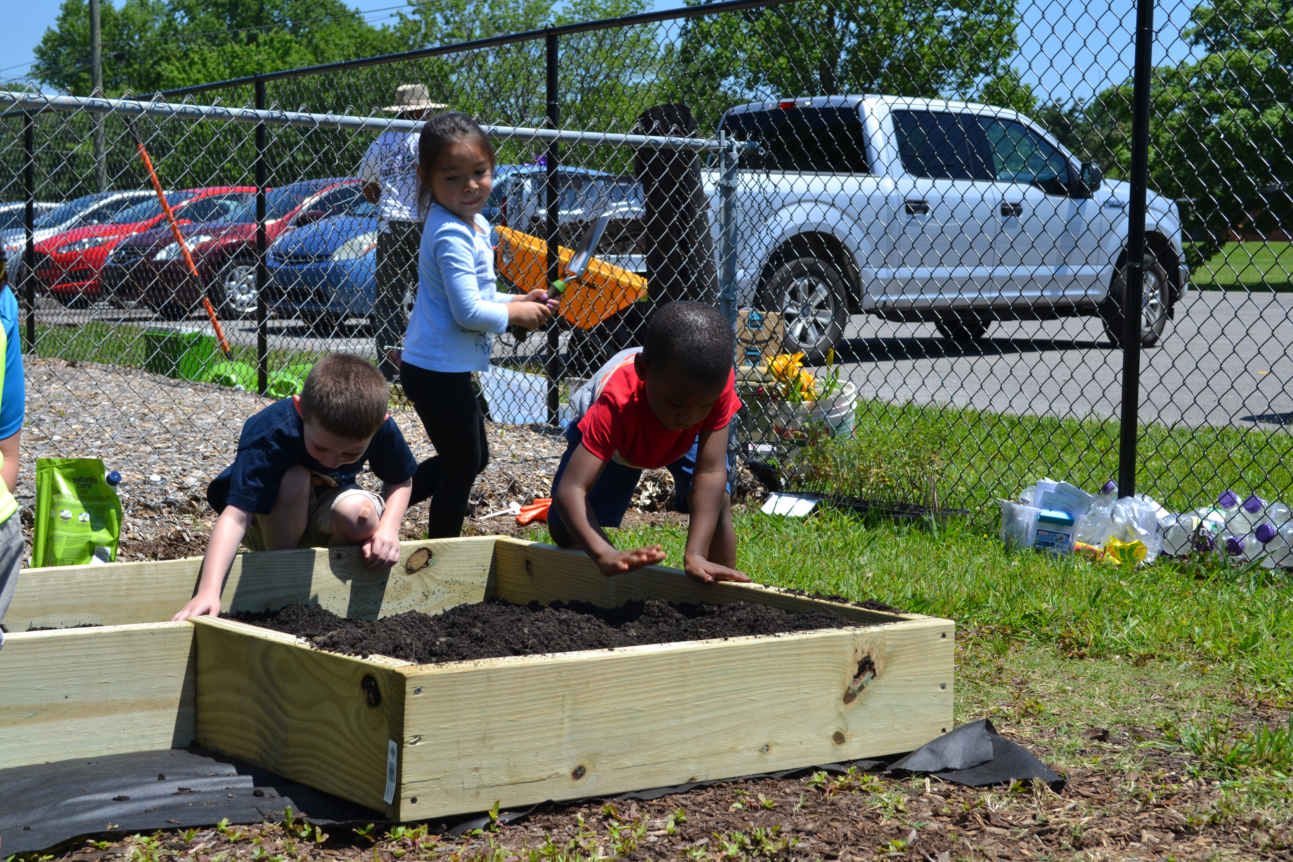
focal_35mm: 52
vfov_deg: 25.8
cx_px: 646
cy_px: 431
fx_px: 1885
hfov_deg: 37.9
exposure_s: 1/250
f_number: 8
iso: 100
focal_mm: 35
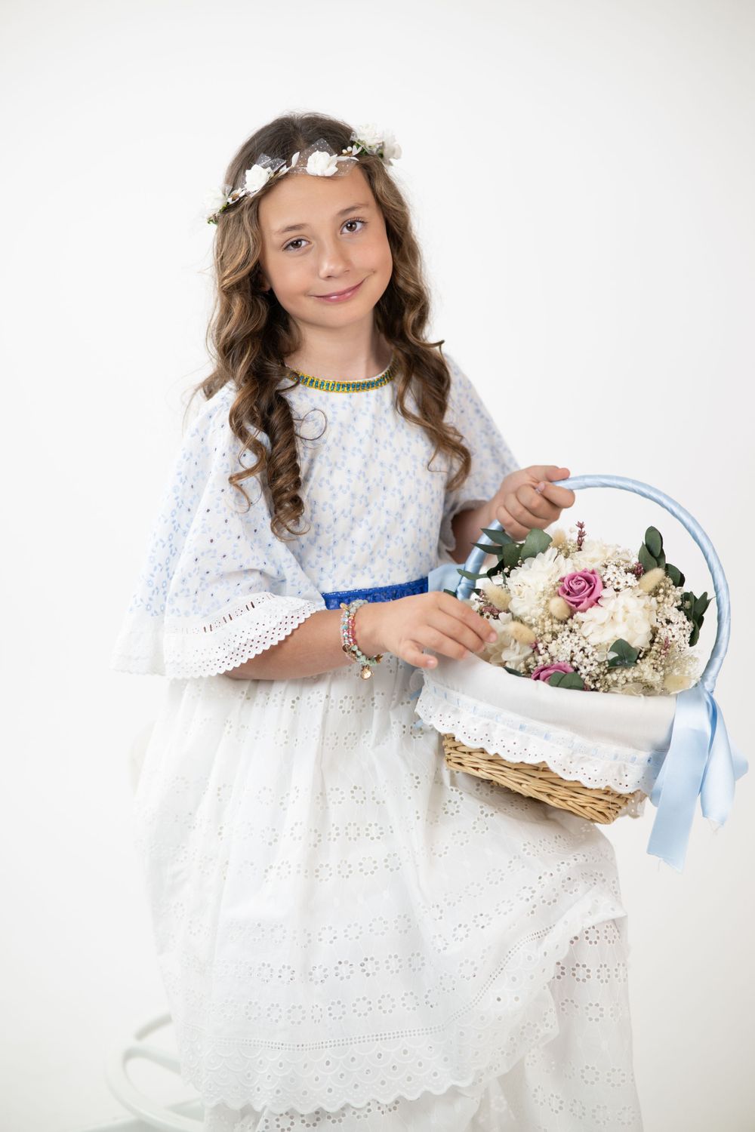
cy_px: 566
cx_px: 378
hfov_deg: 16.1
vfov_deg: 23.9
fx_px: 2674
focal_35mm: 85
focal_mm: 85
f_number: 1.8
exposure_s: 1/320
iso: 250
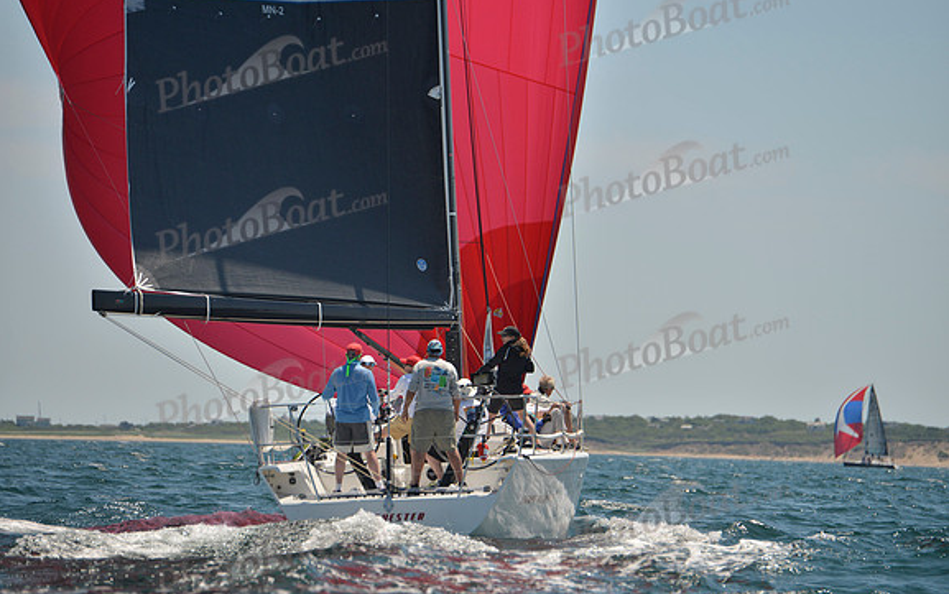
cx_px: 474
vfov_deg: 6.4
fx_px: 5304
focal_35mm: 205
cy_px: 284
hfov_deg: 10.2
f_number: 5
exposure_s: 1/1250
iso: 280
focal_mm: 200
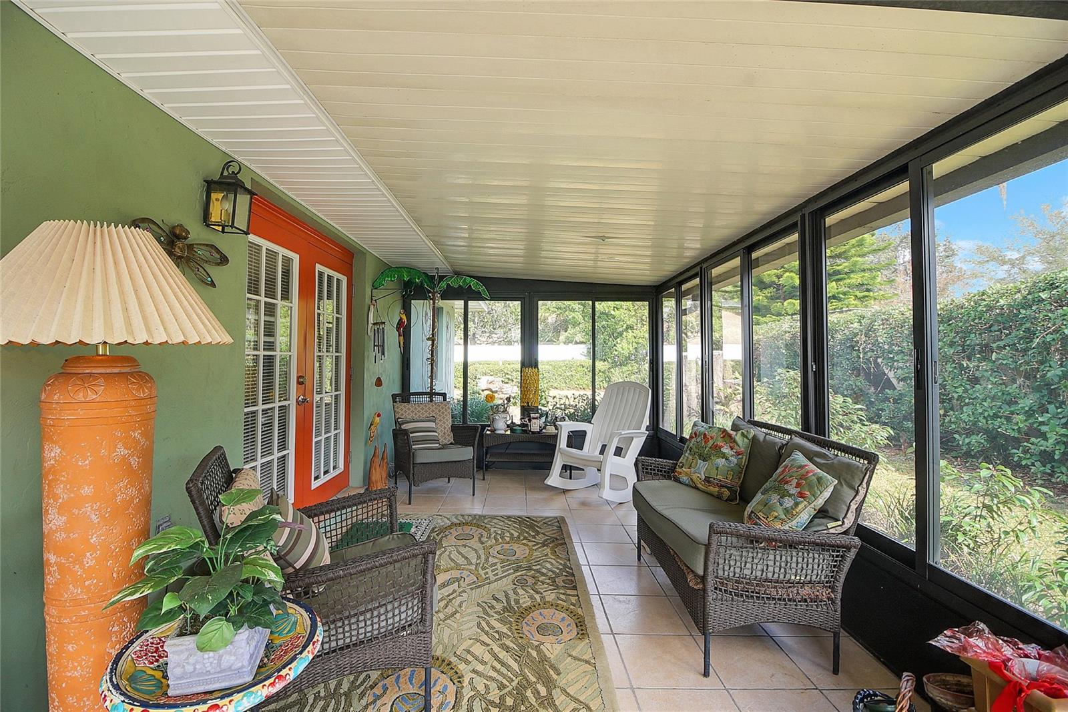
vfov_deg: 77.3
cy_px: 356
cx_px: 534
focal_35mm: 15
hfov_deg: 100.4
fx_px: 445
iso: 200
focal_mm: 10
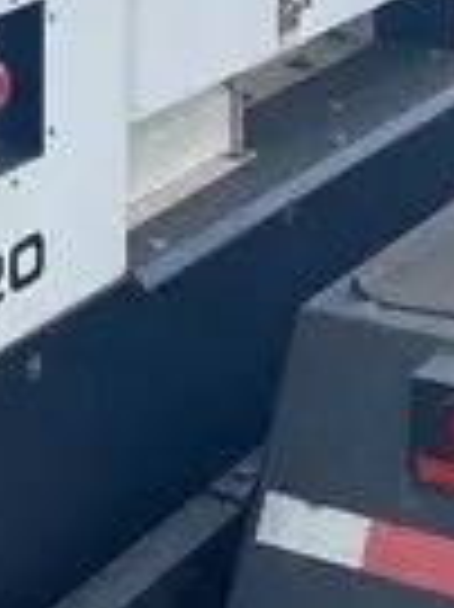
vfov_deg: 13.9
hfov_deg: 10.5
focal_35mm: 141
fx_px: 2470
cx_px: 54
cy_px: 43
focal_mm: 4.25
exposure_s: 1/884
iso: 32
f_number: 1.8
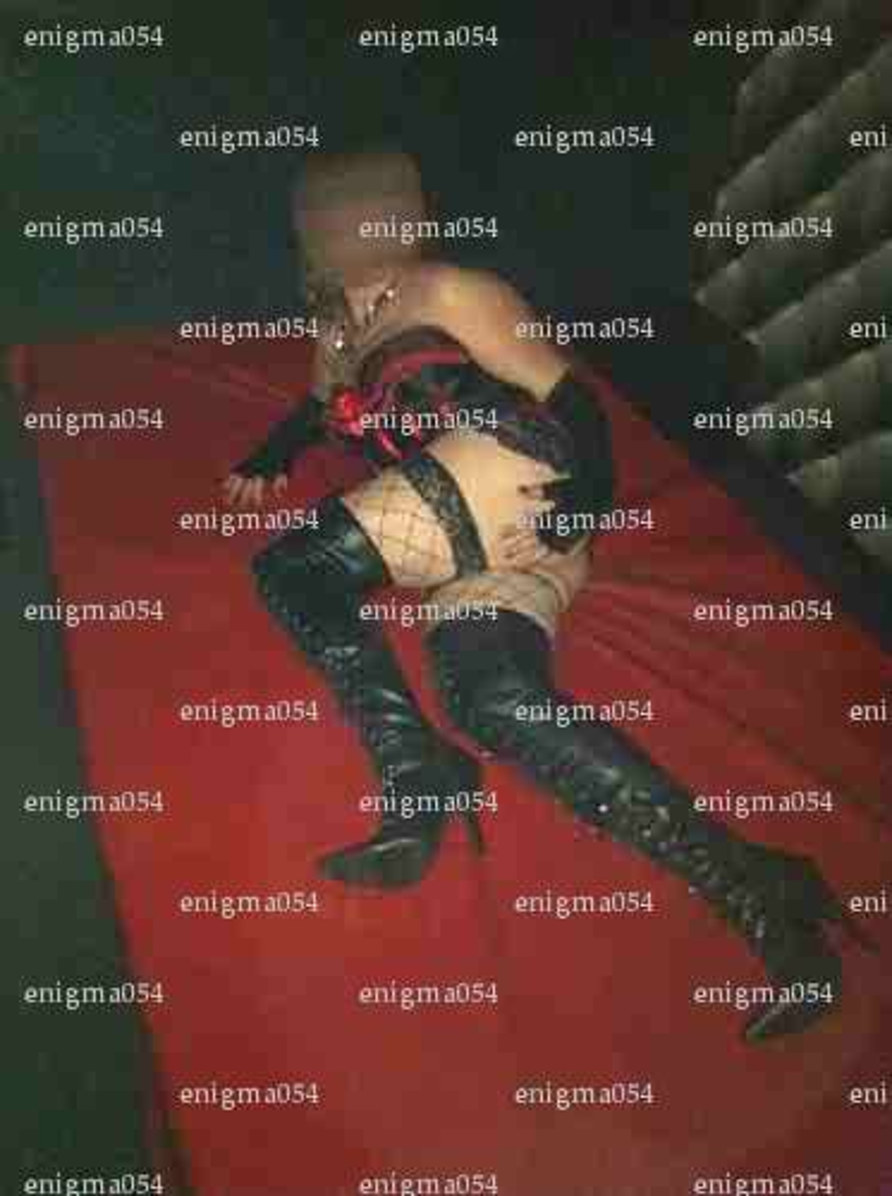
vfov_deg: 52.7
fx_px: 1207
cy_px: 598
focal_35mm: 35
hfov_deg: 40.6
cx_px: 446
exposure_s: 1/15
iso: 1000
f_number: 2.8
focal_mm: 3.85
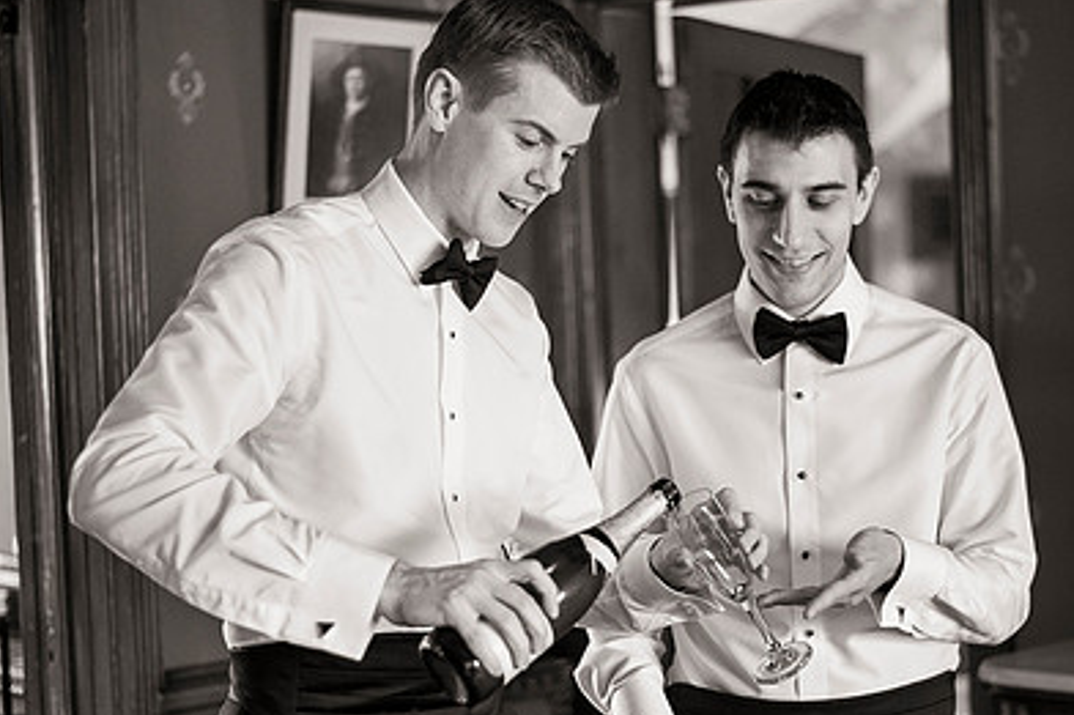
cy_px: 384
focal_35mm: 74
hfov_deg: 27.3
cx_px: 674
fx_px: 2207
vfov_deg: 18.4
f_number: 1.8
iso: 1000
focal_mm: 50
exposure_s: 1/80
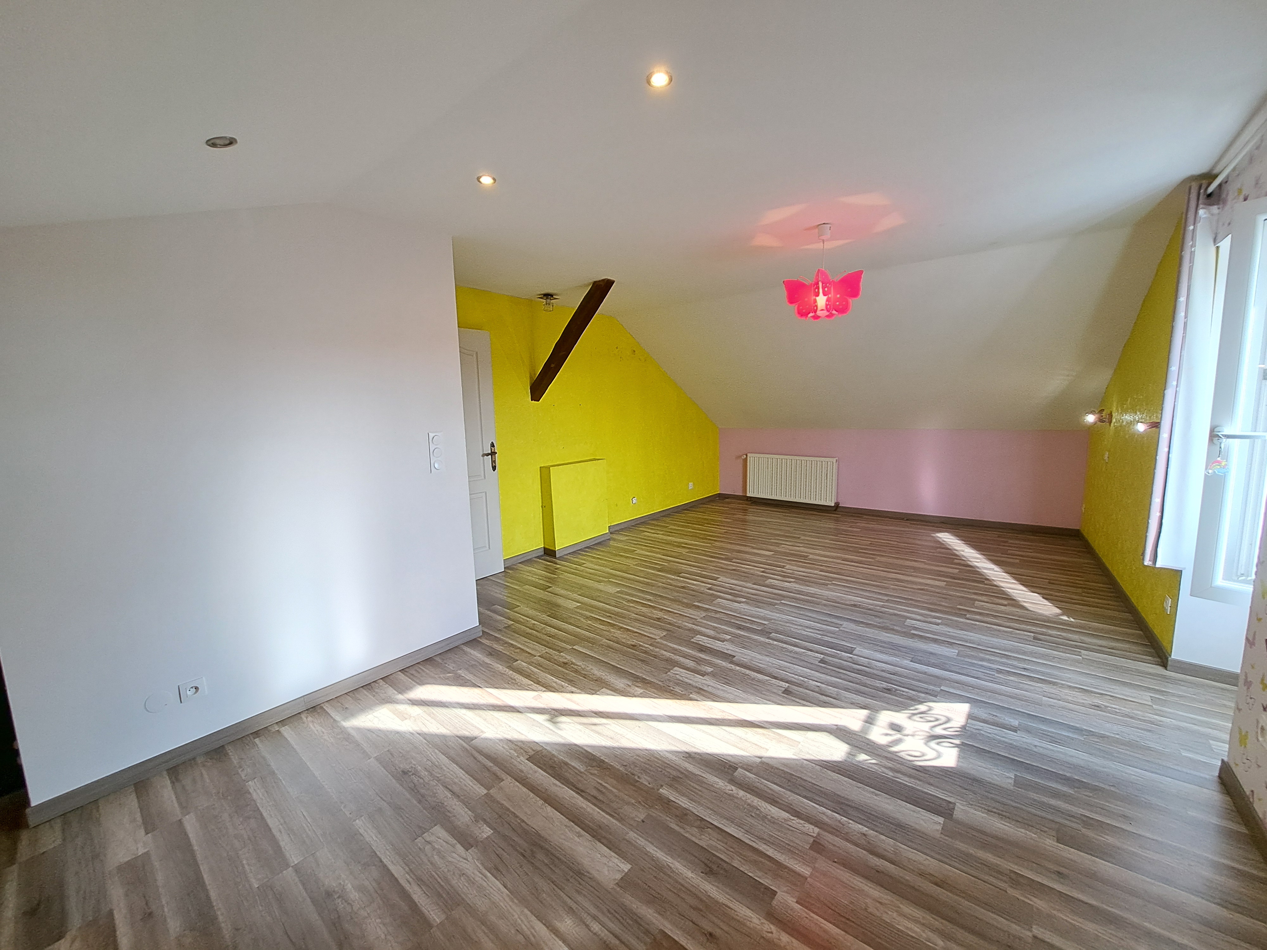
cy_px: 475
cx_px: 634
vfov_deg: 89.9
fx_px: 476
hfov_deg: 106.2
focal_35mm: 13
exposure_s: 1/50
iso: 50
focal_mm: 1.74
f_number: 2.2
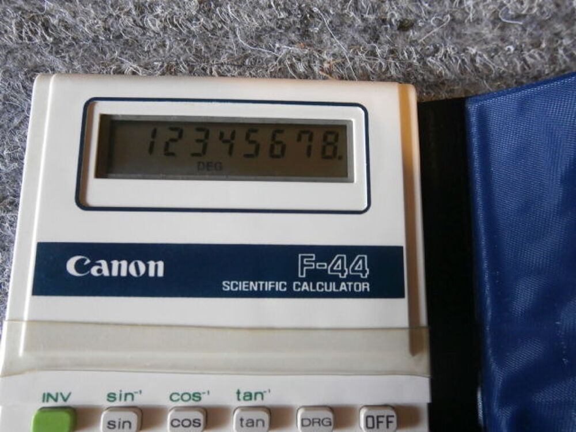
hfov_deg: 67.3
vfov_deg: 53.1
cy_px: 216
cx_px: 288
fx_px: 433
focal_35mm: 26
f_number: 2.8
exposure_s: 1/20
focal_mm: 4.7
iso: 200
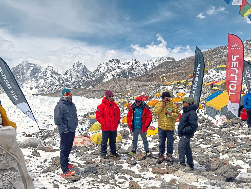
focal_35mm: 35
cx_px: 126
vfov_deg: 40.7
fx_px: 254
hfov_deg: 52.6
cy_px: 94
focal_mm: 6.8
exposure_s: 1/22222
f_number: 1.8
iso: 64
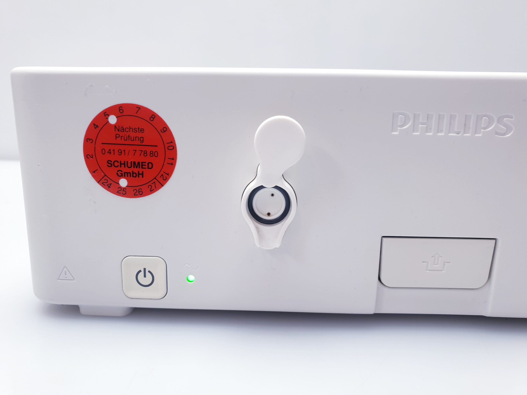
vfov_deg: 53.1
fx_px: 396
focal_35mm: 26
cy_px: 198
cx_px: 264
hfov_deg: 67.3
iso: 80
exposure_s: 1/50
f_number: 2.4
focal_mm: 4.3
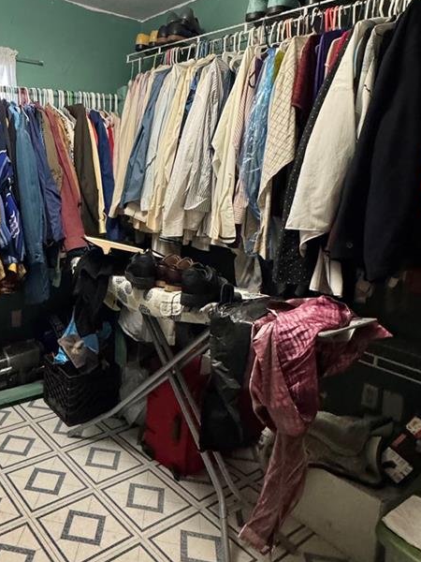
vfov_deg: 63.2
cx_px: 86
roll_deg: -0.7
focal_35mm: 28
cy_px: 241
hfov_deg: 47.1
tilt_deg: -7.4
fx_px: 454
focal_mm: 2.22
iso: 800
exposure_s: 1/60
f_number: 2.2
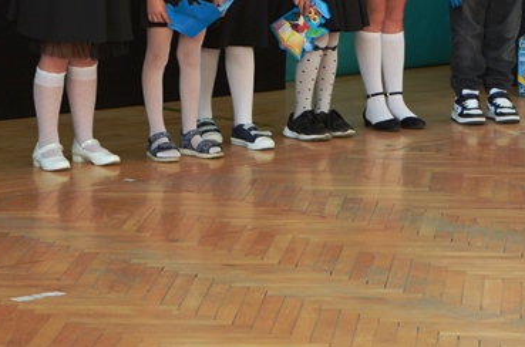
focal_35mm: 200
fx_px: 2909
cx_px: 529
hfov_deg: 10.2
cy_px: -132
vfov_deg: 6.8
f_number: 5.3
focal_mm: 48
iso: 400
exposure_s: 1/80
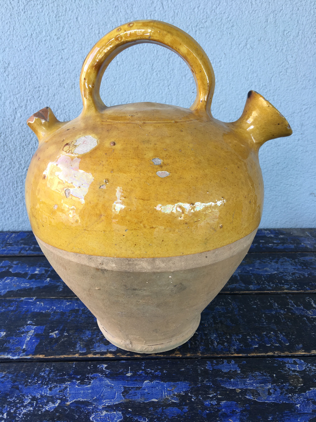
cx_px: 158
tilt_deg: -19.5
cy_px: 211
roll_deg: -0.9
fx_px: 353
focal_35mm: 29
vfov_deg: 61.7
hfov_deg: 48.2
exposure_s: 1/50
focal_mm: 4.15
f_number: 2.2
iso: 25
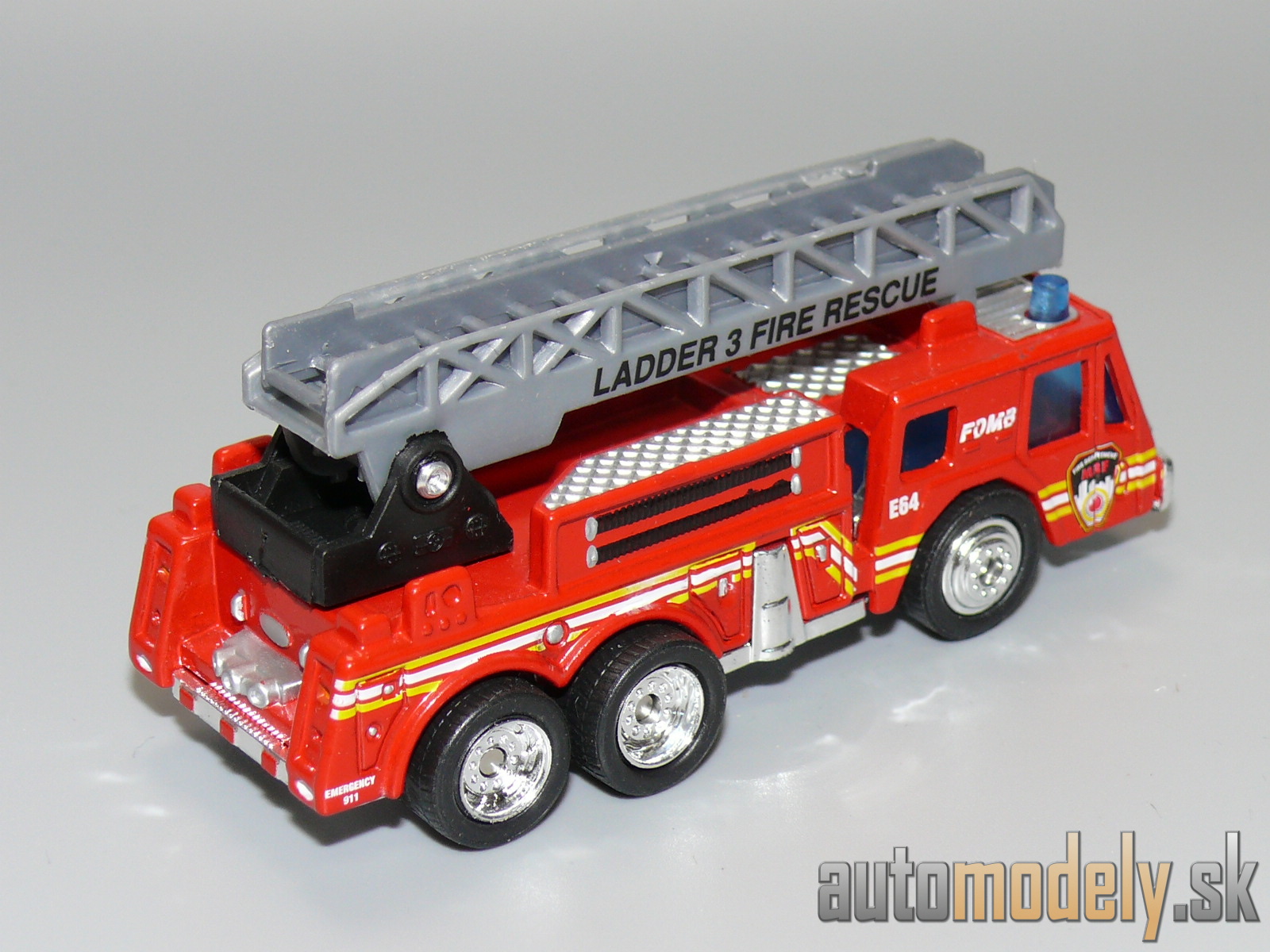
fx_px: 3742
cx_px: 635
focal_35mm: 102
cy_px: 476
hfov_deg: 19.3
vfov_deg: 14.5
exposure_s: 1/30
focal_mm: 13.4
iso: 100
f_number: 4
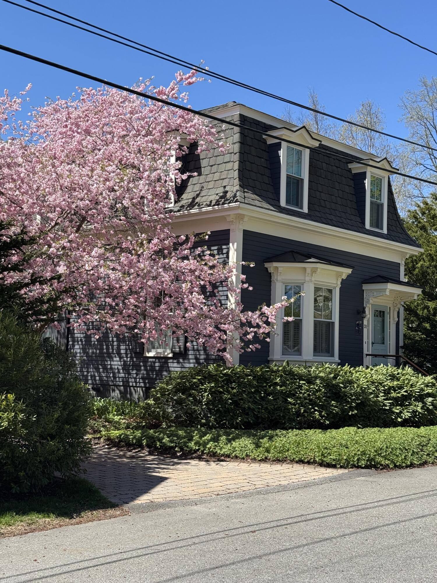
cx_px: 218
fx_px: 808
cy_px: 292
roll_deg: -1.2
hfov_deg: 30.3
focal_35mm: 48
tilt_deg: +4.3
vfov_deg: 39.7
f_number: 1.78
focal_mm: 6.76
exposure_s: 1/2415
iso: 64
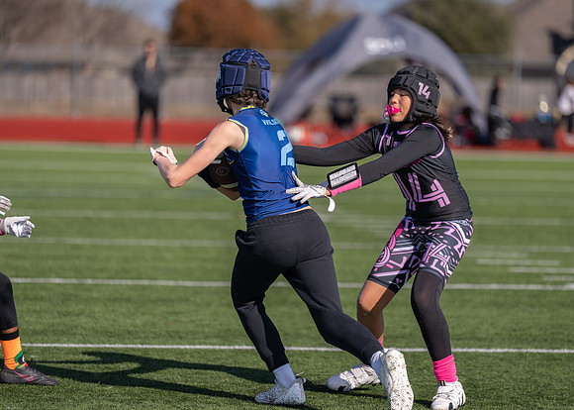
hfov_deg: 10.5
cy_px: 205
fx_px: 3138
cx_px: 287
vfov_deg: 7.5
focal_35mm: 193
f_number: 2.8
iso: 160
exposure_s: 1/5000
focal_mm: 178
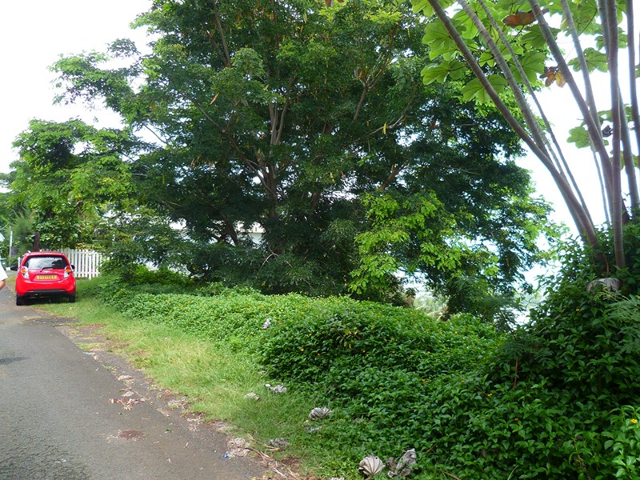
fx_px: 518
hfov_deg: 63.4
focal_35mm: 28
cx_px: 320
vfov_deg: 49.7
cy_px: 240
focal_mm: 5
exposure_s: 1/125
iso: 80
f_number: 2.8
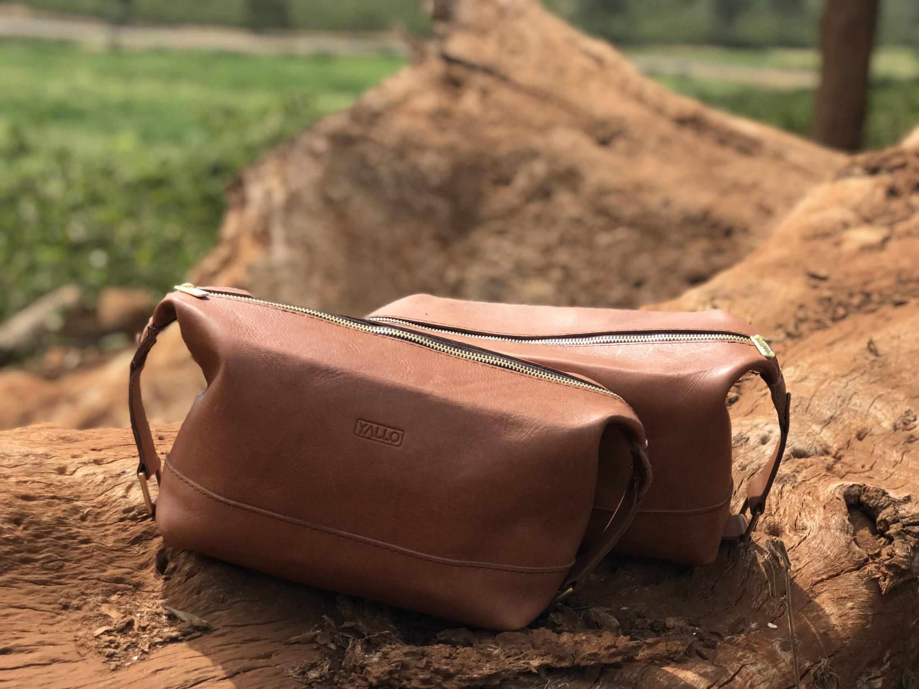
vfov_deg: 25.7
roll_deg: -4.0
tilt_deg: -16.4
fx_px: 1513
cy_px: 344
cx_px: 460
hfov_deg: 33.8
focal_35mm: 57
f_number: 2.8
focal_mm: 6.6
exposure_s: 1/339
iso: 20
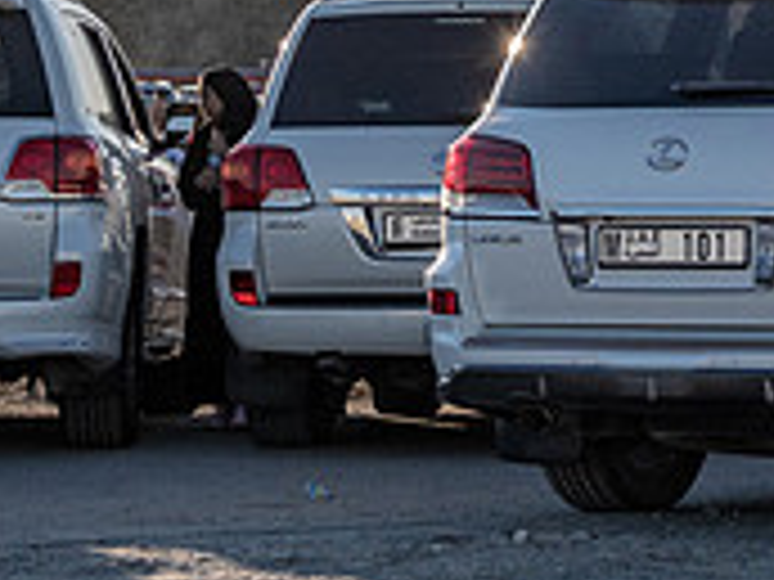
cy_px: -29
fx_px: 5120
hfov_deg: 8.5
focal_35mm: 229
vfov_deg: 6.5
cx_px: 1004
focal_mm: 34
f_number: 7.1
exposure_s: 1/800
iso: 200
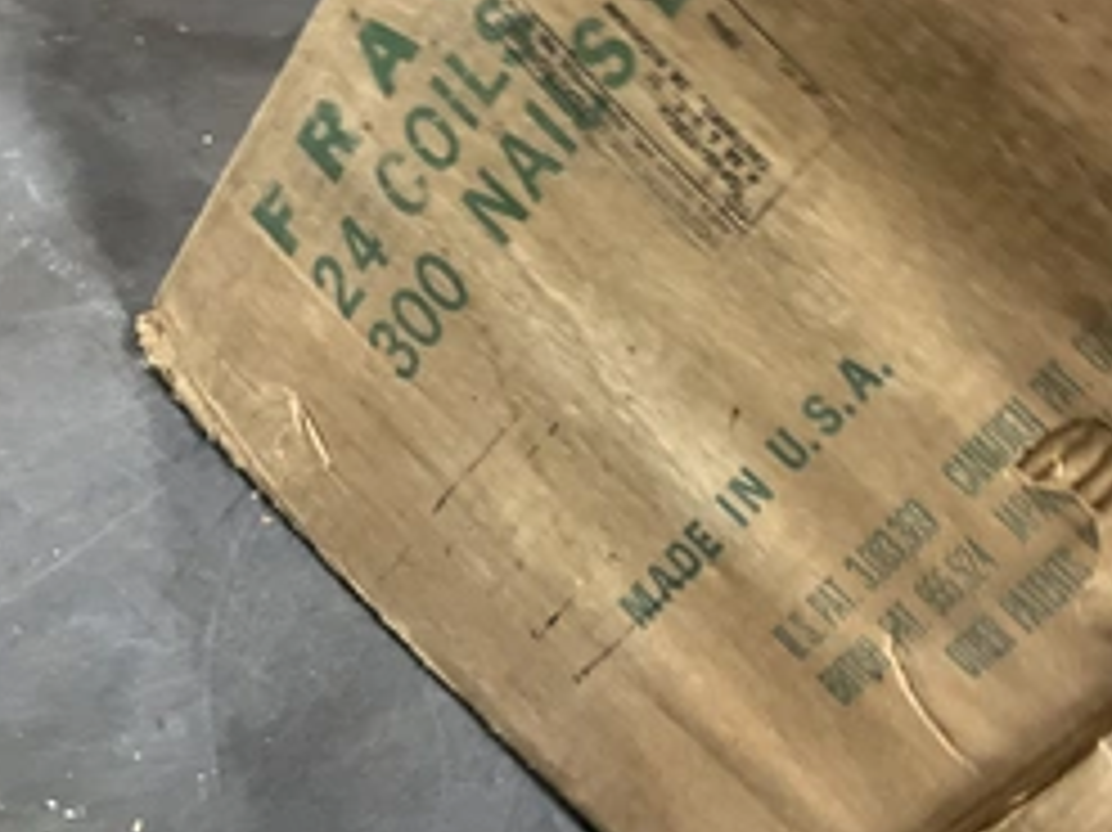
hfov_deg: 39.7
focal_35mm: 47
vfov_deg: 30.3
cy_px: 193
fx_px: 1509
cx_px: 792
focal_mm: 3
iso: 250
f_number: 1.8
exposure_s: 1/30
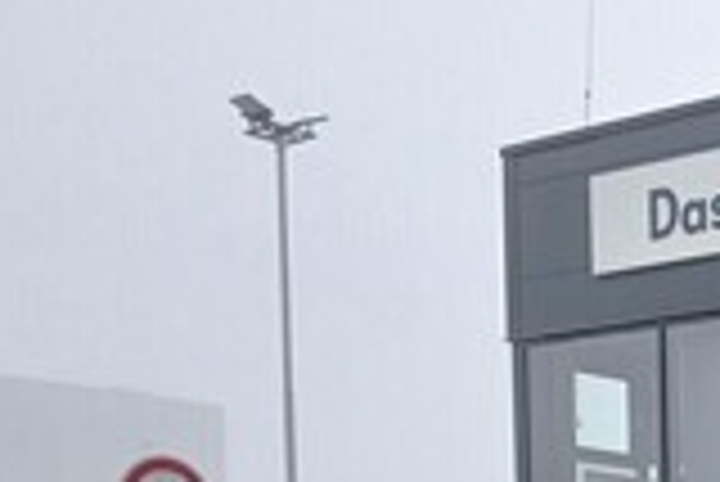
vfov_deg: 13.3
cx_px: 1066
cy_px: 854
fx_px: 1862
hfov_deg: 19.3
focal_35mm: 93
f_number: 1.8
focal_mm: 3.98
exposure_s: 1/152
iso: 20
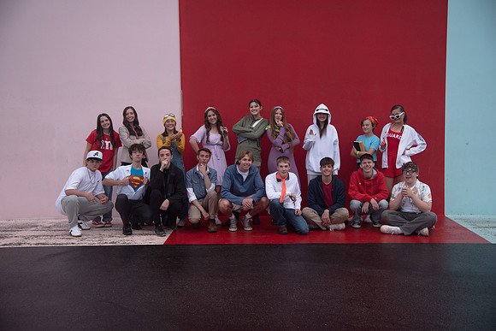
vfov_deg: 29.3
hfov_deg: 42.7
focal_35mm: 46
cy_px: 166
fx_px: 634
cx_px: 248
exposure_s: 1/250
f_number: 4
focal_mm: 46
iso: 640
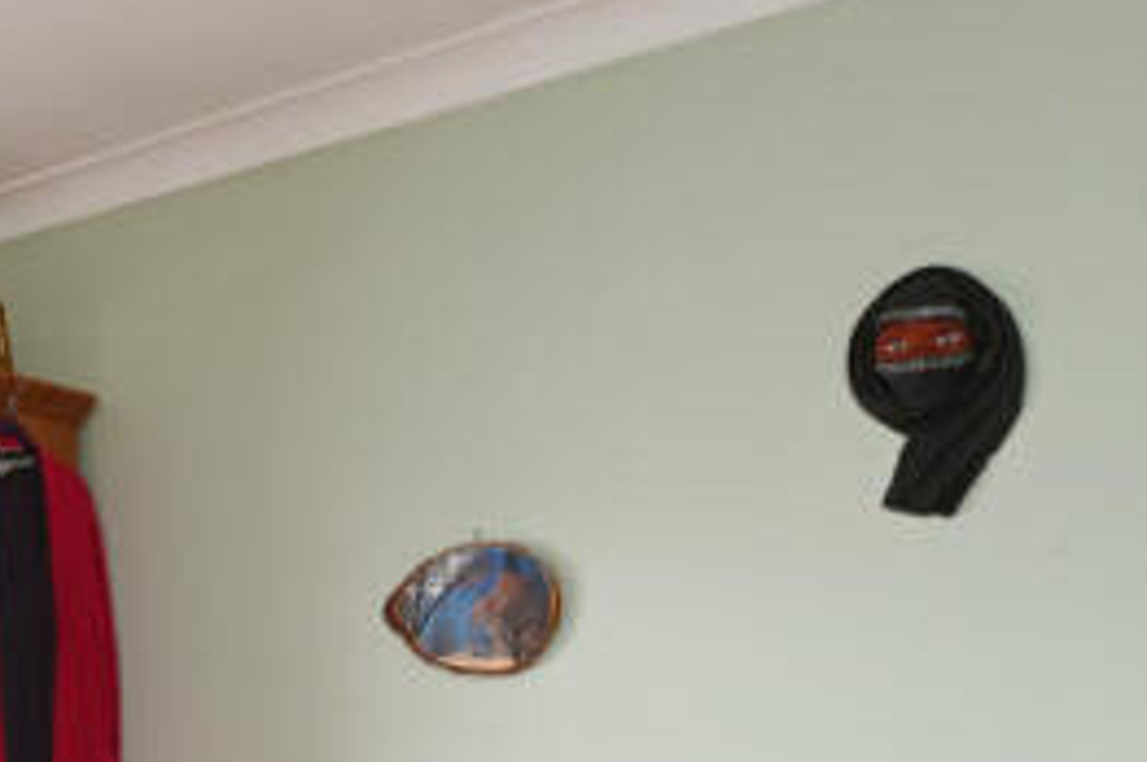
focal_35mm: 45
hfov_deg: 40.5
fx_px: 1432
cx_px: 123
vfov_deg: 28.3
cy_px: 731
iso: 320
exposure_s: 1/2
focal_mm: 18
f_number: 10
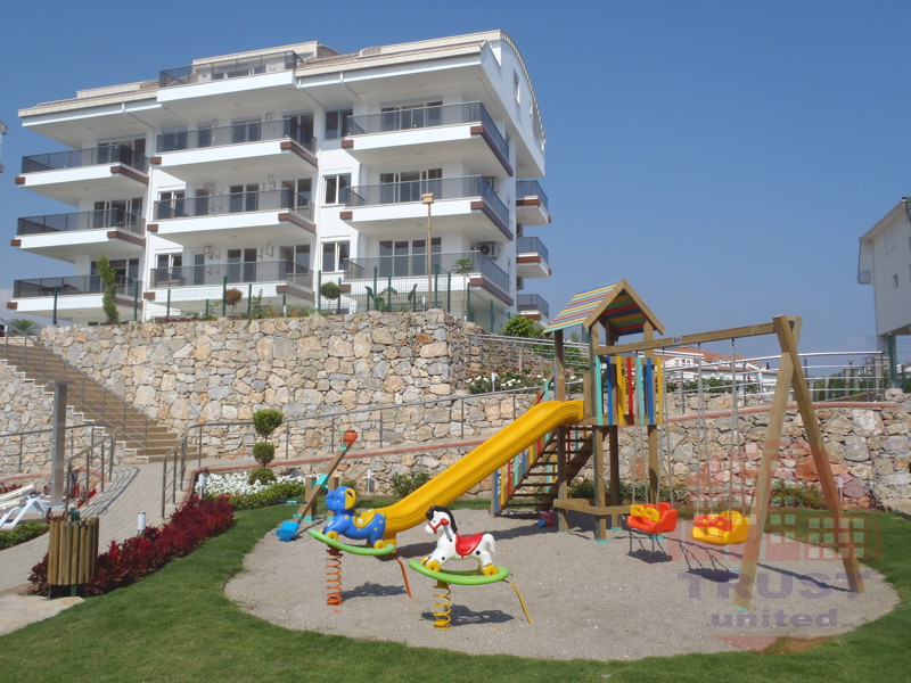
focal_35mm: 28
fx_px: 737
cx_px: 456
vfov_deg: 49.7
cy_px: 342
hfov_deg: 63.4
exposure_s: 1/125
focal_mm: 5
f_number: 11
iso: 80
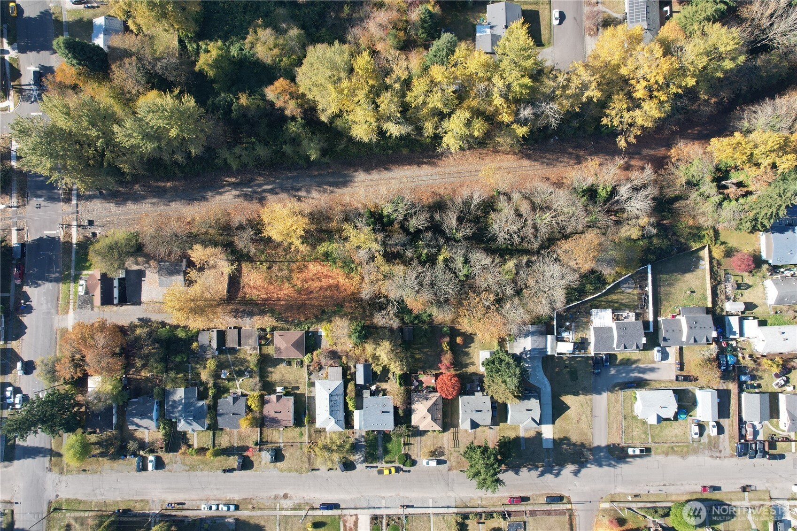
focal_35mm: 22
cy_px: 266
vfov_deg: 57.2
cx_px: 398
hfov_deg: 78.6
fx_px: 487
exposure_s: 1/500
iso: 120
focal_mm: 8.38
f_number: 2.8
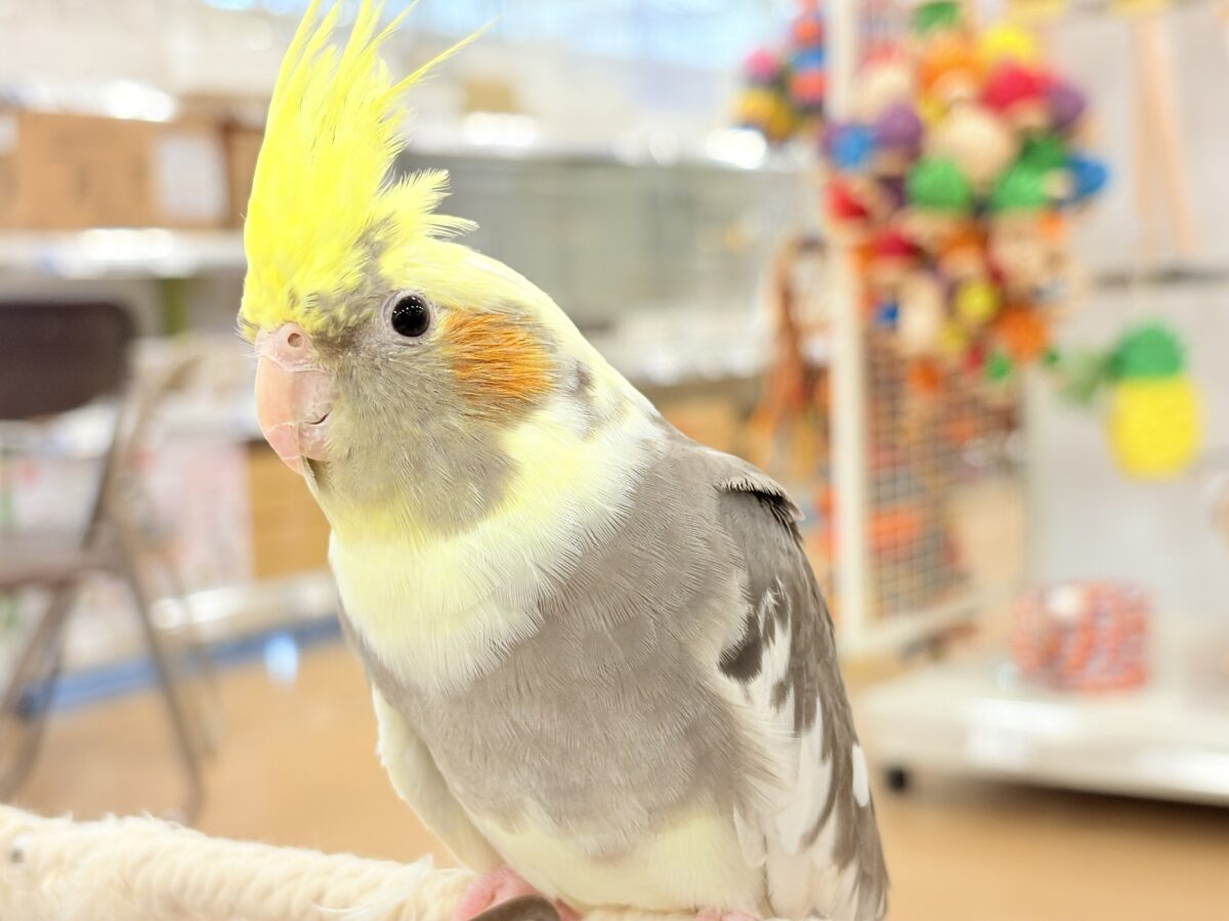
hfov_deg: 36.8
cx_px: 614
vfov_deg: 28.0
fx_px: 1846
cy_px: 460
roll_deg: +4.2
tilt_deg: -4.2
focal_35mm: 52
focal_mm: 5.96
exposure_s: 1/50
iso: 50
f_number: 1.6
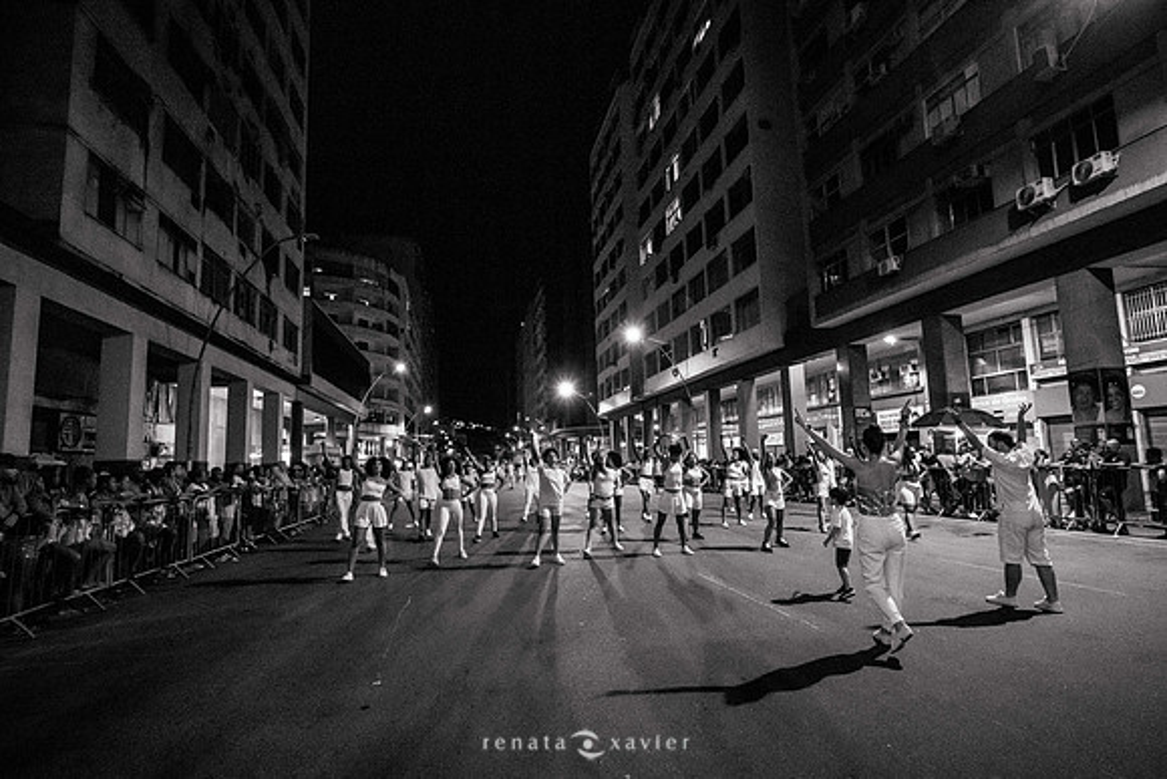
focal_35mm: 18
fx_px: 600
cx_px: 584
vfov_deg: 66.0
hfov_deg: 88.4
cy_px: 390
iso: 3200
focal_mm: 18.5
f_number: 4
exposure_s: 1/200
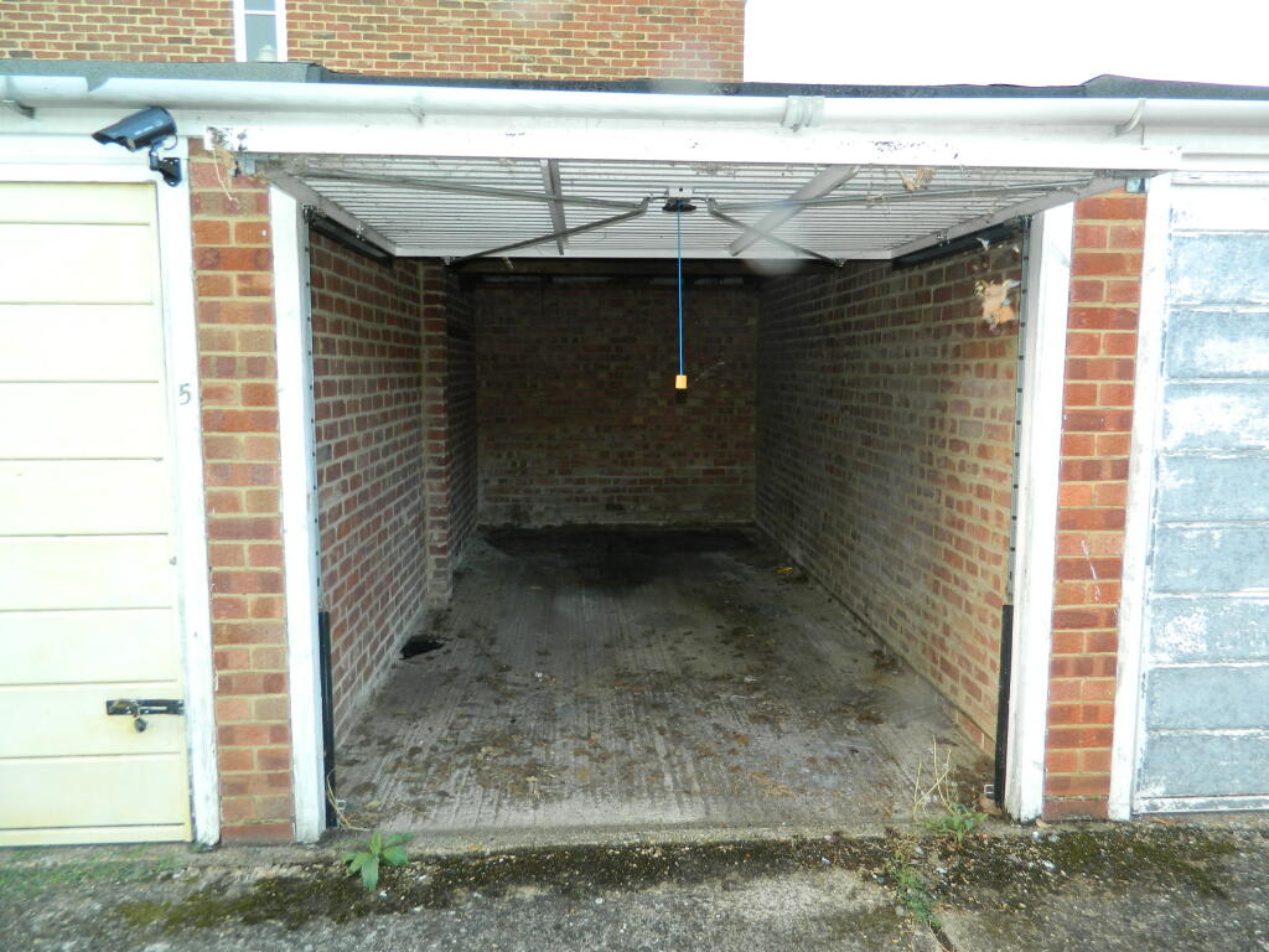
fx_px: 916
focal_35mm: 25
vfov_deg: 54.9
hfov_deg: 69.4
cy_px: 476
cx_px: 634
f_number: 3.1
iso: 100
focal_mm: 4.5
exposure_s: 1/30
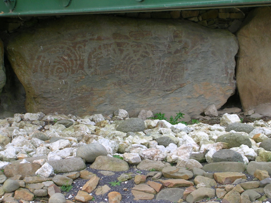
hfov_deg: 17.1
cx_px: 136
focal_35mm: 115
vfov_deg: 12.9
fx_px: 900
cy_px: 102
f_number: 4.9
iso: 50
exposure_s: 1/60.2
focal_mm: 17.4
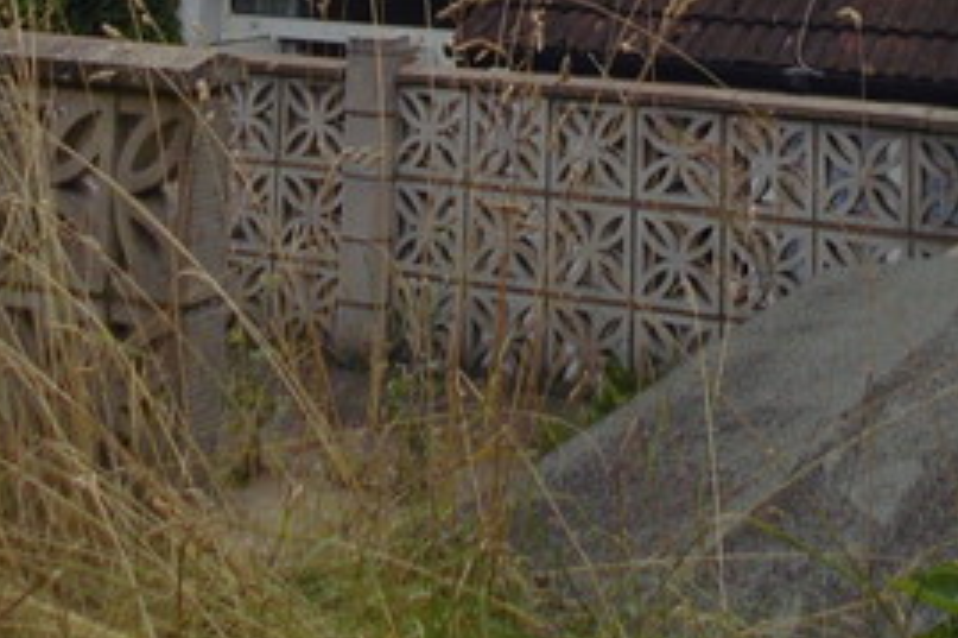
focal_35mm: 68
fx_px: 1808
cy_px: -417
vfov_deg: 17.3
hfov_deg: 29.3
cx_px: 705
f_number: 8.6
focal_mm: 4
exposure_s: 1/200
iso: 100
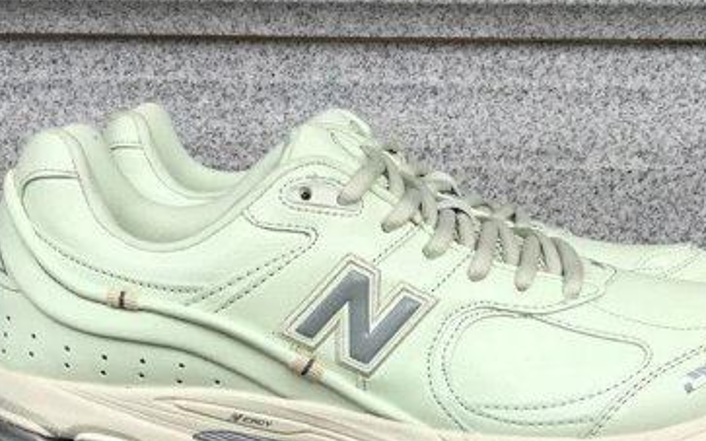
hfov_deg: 35.1
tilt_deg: -17.7
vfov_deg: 21.5
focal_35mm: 58
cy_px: 455
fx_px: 1116
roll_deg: -0.2
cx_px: 389
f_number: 2.4
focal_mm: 3.3
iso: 25
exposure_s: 1/637
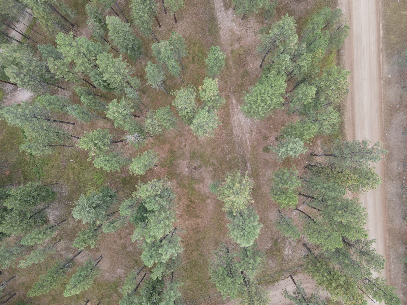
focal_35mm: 24
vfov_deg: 56.8
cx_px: 204
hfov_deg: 71.6
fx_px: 282
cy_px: 152
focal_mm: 4.5
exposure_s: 1/20
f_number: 2.8
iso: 100
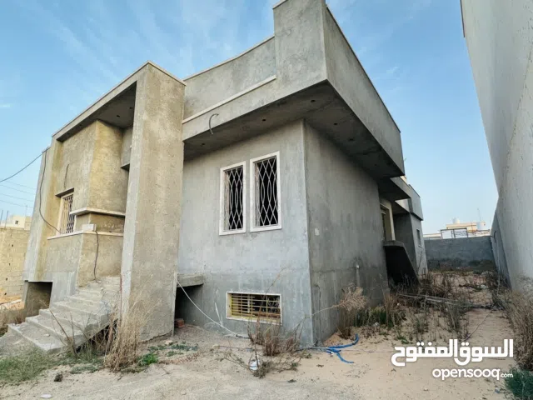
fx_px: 216
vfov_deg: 85.7
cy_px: 200
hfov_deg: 102.1
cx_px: 266
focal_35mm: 14
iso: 50
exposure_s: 1/99
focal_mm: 2.22
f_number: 2.2
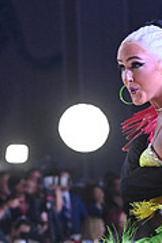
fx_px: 2964
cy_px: 268
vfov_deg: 4.7
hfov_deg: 3.1
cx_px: 144
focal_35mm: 440
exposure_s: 1/400
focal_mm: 135
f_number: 8
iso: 4000
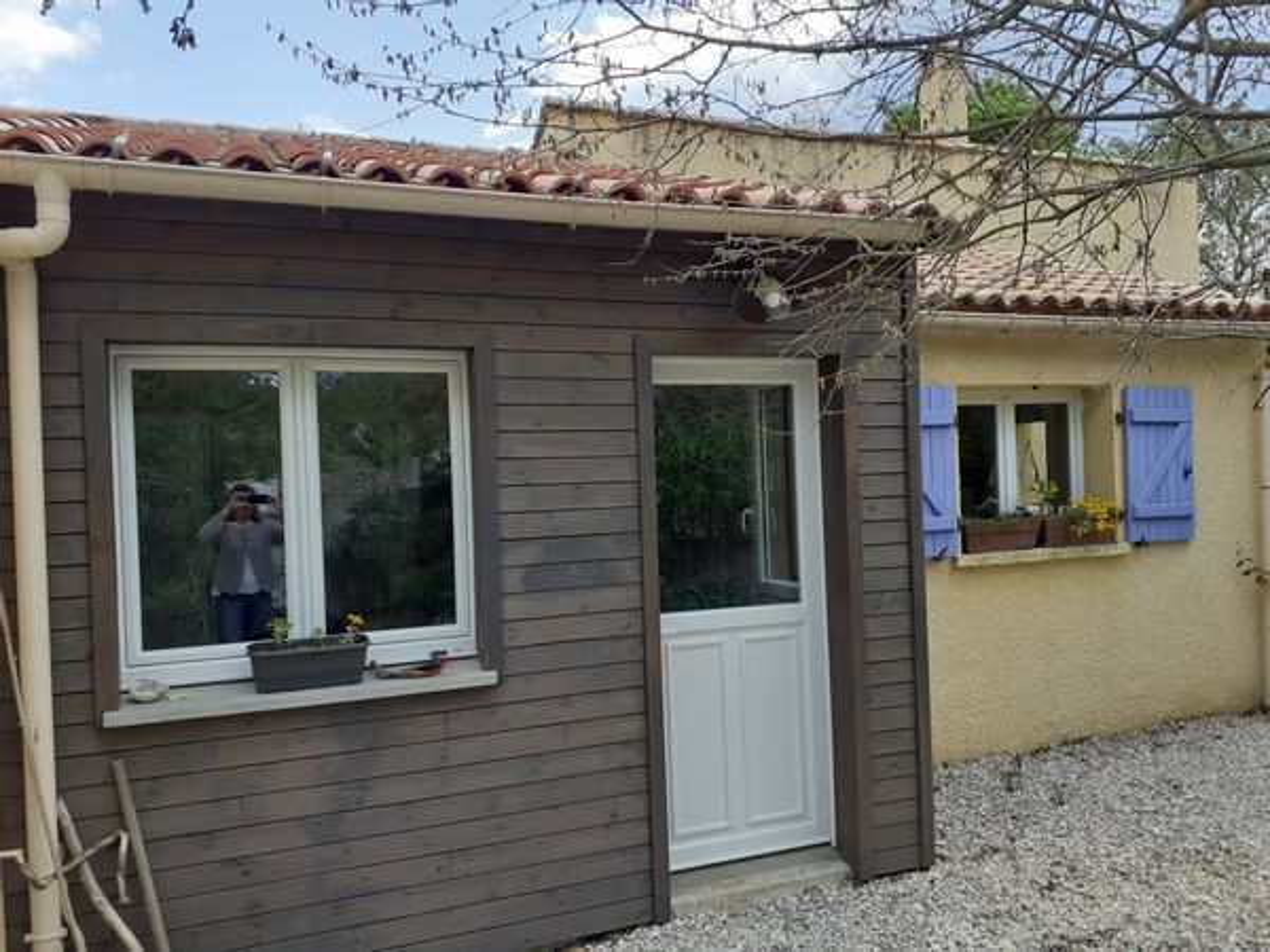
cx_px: 635
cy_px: 476
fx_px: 991
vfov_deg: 51.4
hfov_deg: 65.3
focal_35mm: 27
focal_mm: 3.6
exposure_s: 1/482
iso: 40
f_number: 1.9
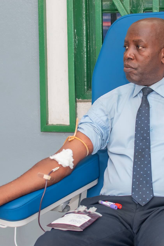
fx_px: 545
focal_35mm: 80
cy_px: 123
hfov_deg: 17.1
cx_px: 106
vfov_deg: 25.4
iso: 400
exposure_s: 1/80
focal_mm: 35
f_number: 3.5
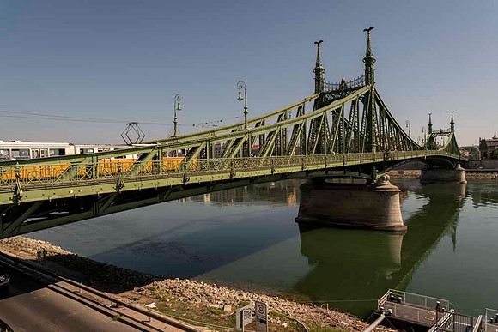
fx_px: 332
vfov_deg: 53.2
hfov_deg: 73.7
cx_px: 249
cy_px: 166
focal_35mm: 24
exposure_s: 1/800
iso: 64
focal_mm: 24
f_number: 5
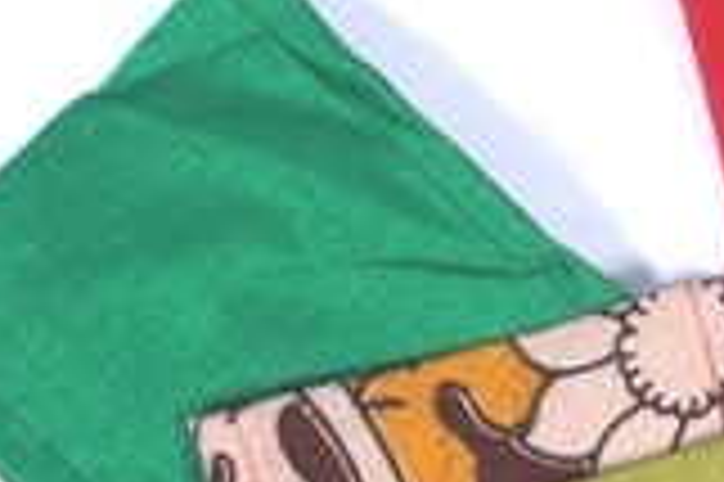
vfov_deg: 6.0
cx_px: 1322
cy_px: 917
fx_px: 4480
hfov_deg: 8.8
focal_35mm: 223
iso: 200
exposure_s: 1/125
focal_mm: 35
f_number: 16
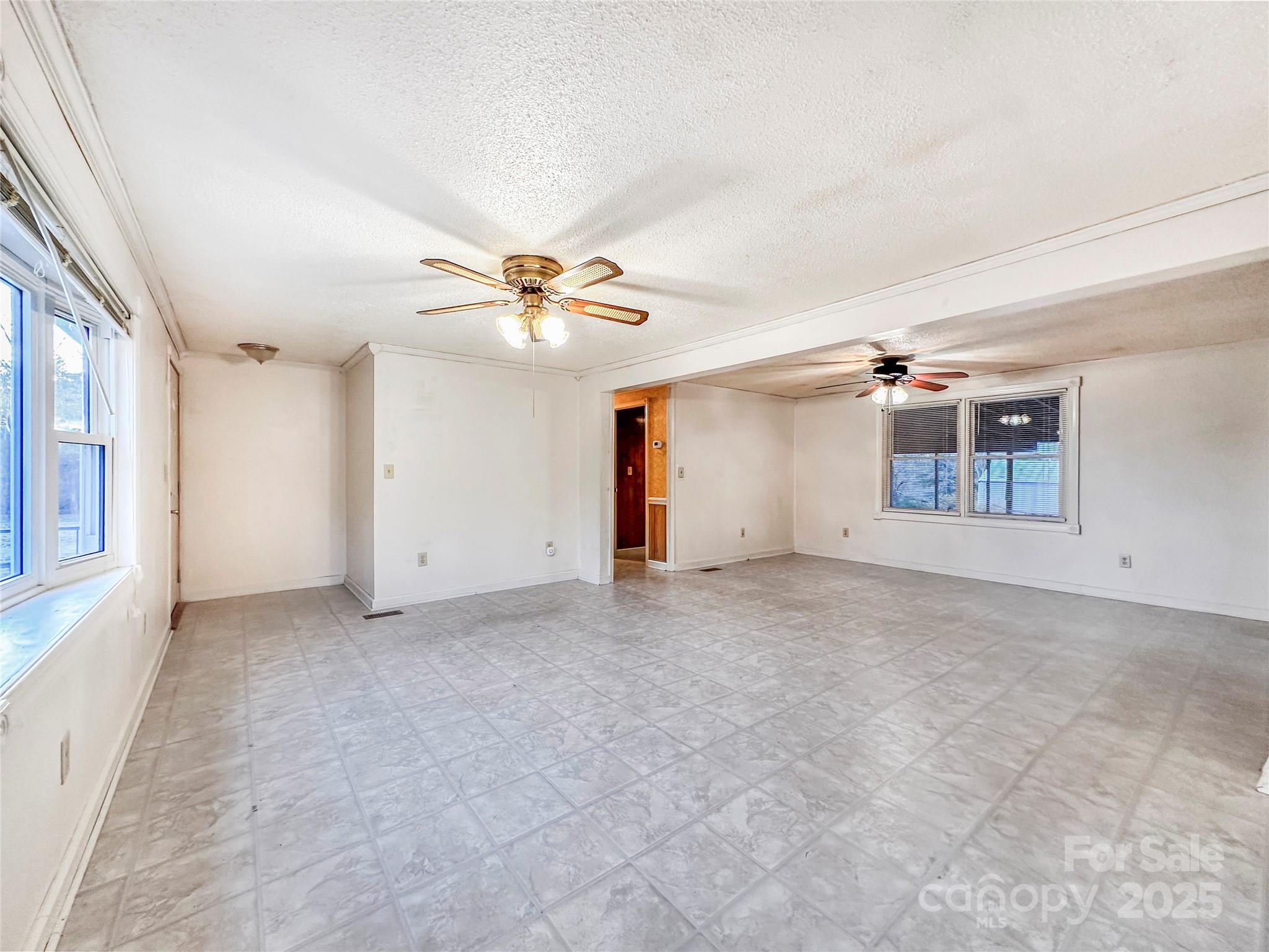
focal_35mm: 14
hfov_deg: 102.1
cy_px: 476
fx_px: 513
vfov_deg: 85.7
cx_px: 634
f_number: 2.2
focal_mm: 2.22
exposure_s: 1/60
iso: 200
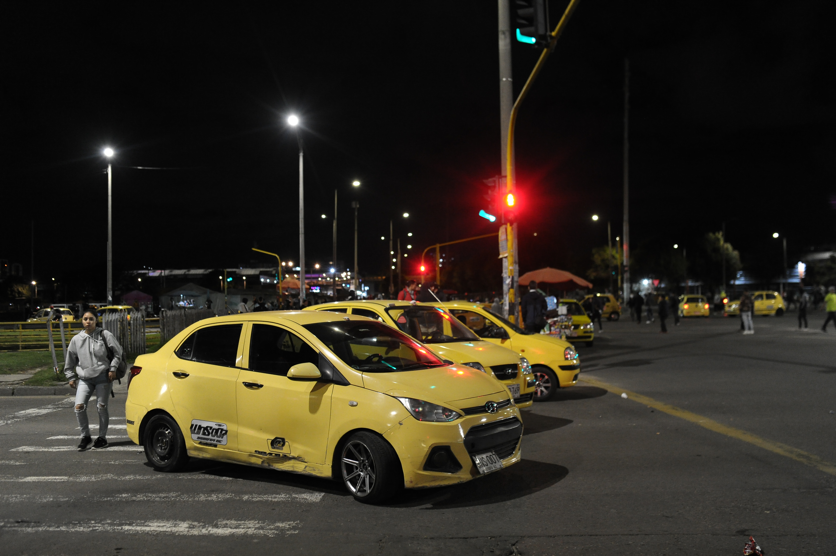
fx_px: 812
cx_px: 418
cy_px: 278
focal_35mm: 35
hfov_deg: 54.5
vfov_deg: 37.8
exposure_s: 1/125
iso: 4000
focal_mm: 35
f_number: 2.8
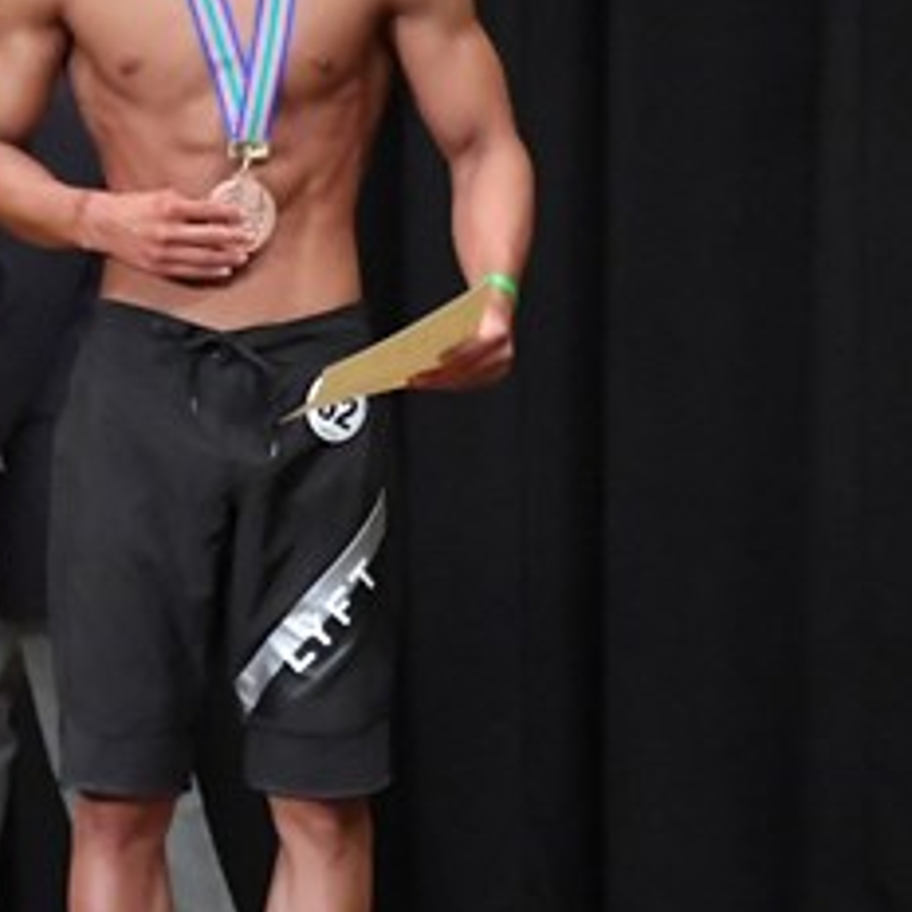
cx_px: -541
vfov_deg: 3.1
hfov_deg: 3.0
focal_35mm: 574
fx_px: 17109
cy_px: 464
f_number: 5.6
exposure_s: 1/400
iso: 8000
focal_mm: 135
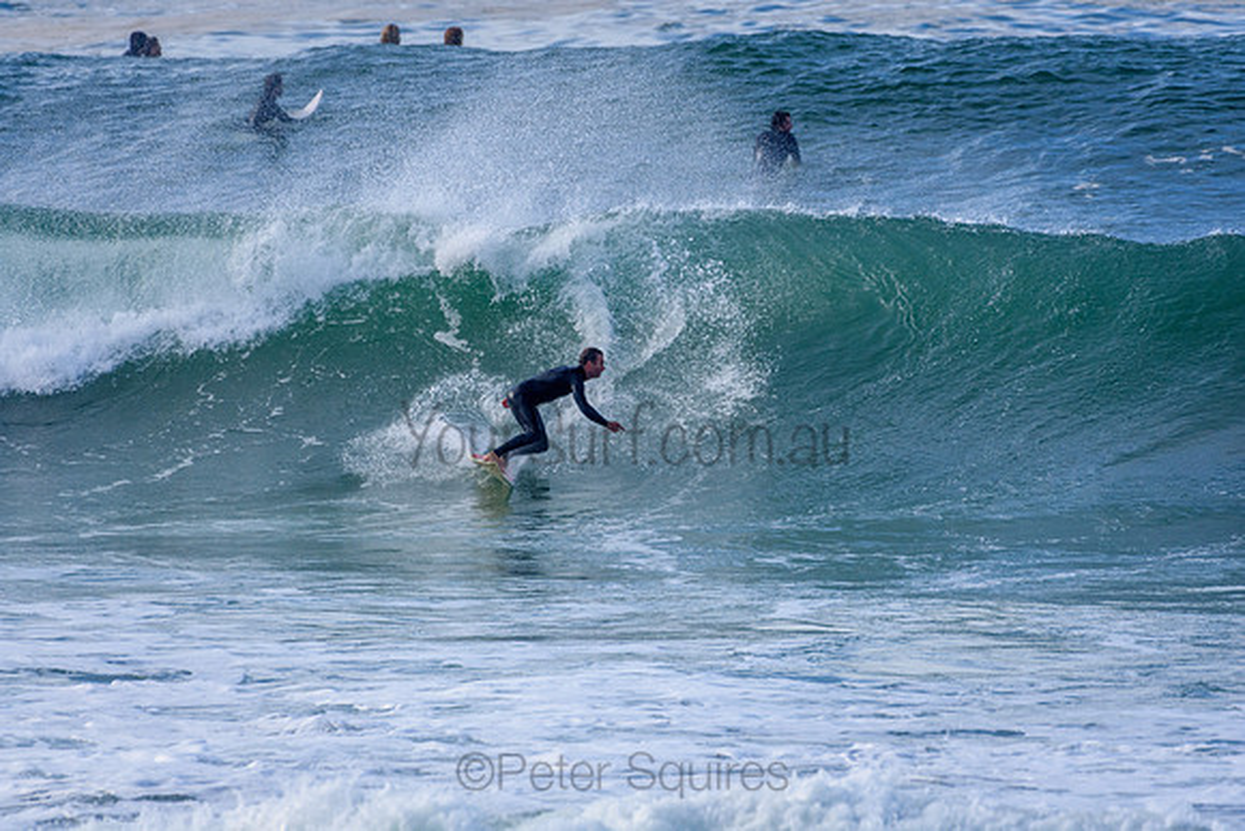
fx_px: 25942
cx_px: 622
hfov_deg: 2.7
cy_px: 416
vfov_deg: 1.8
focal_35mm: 750
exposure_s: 1/2000
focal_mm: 500
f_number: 5.6
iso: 450
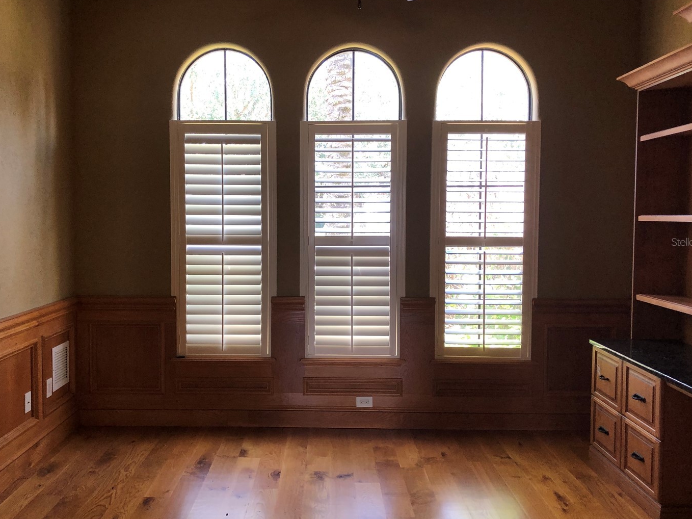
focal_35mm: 33
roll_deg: -1.3
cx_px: 312
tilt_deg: -5.0
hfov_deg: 55.3
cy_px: 242
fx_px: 660
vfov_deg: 42.9
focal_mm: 3.99
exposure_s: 1/30
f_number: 1.8
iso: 25
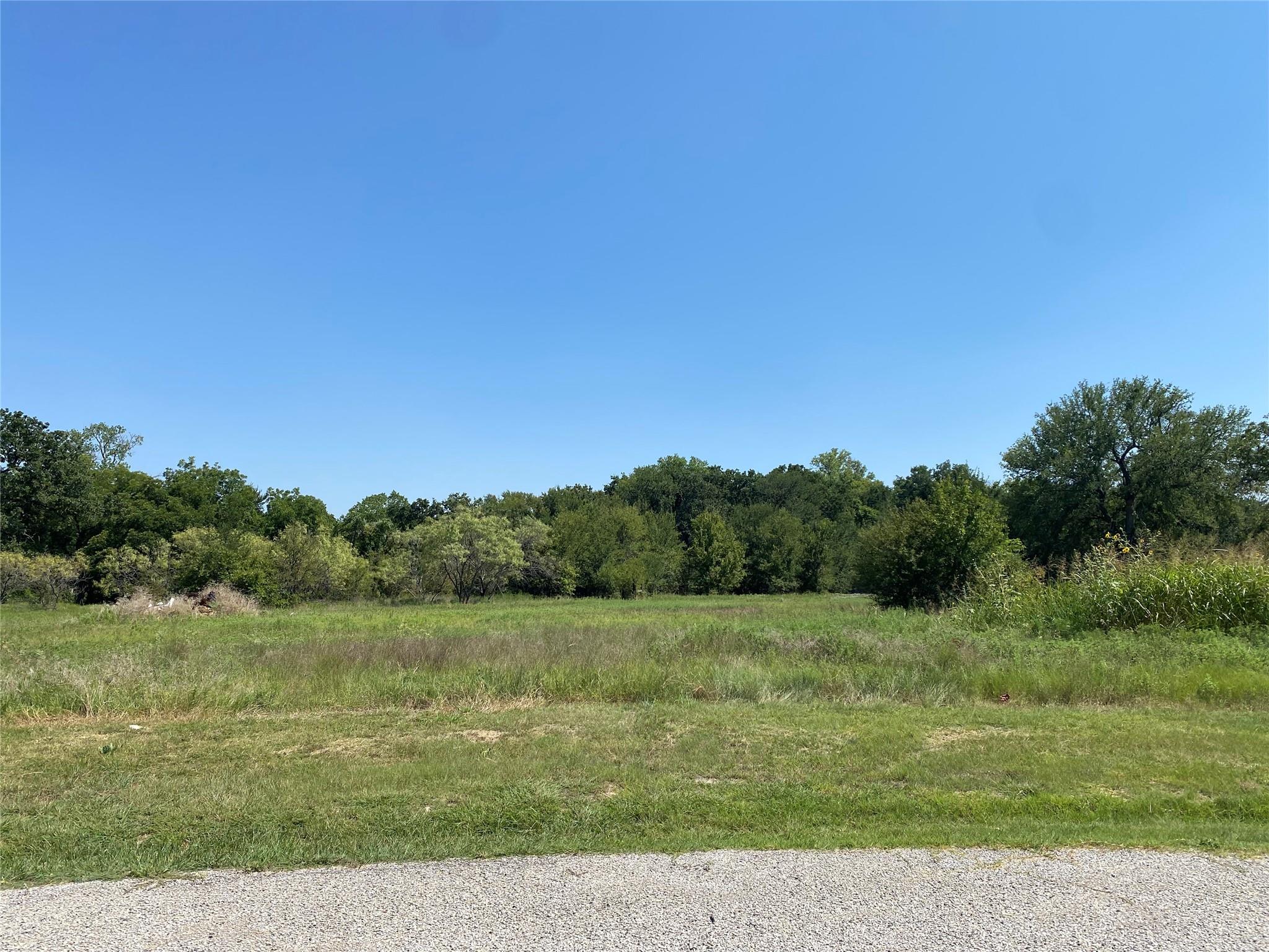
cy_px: 476
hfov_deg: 67.3
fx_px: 953
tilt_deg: +6.0
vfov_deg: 53.1
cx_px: 634
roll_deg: -1.1
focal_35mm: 26
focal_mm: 4.25
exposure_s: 1/3205
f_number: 1.8
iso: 32
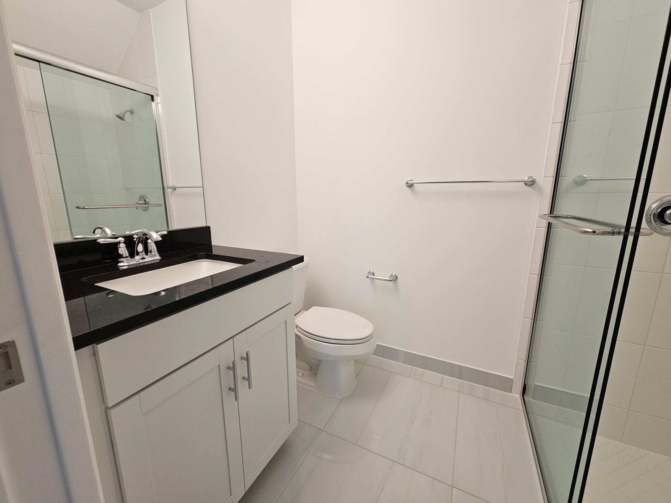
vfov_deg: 89.9
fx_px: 252
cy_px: 252
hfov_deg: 106.2
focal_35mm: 13
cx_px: 336
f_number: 2.2
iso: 80
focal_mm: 2.2
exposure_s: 1/60
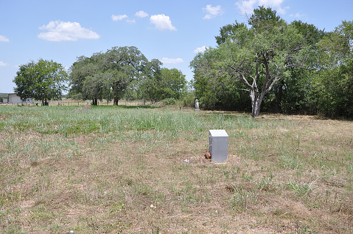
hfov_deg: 57.3
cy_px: 117
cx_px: 176
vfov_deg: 39.9
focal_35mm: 33
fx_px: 323
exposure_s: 1/250
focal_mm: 22
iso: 200
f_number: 8
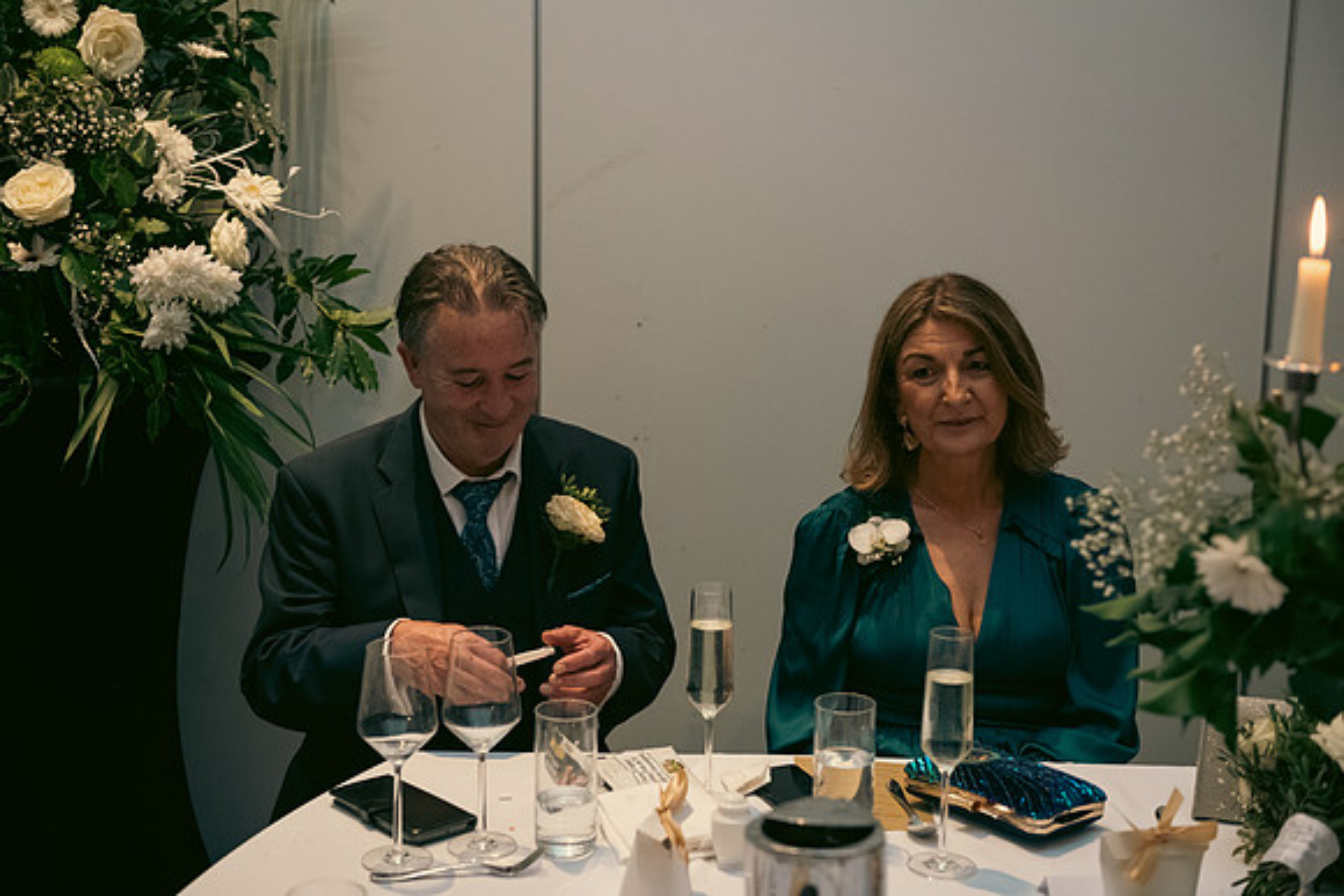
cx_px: 672
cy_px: 448
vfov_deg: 24.2
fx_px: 2091
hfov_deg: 35.6
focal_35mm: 56
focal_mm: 56
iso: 2000
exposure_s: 1/160
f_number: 3.5
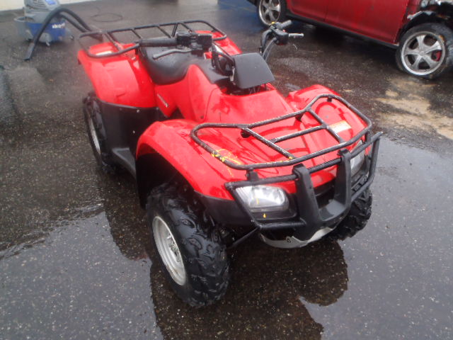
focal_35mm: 28
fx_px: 366
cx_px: 226
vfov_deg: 49.7
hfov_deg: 63.4
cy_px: 170
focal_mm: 5
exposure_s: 1/30
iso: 200
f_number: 3.5
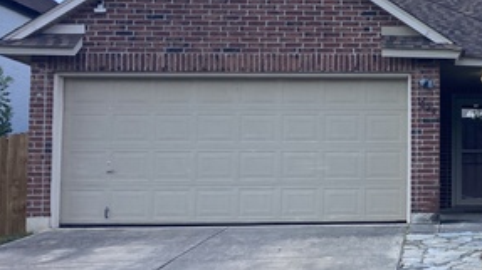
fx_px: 869
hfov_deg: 29.1
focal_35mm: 68
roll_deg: +0.0
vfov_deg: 17.7
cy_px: 141
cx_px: 480
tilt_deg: +3.0
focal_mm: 3.99
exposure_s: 1/1021
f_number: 1.8
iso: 20
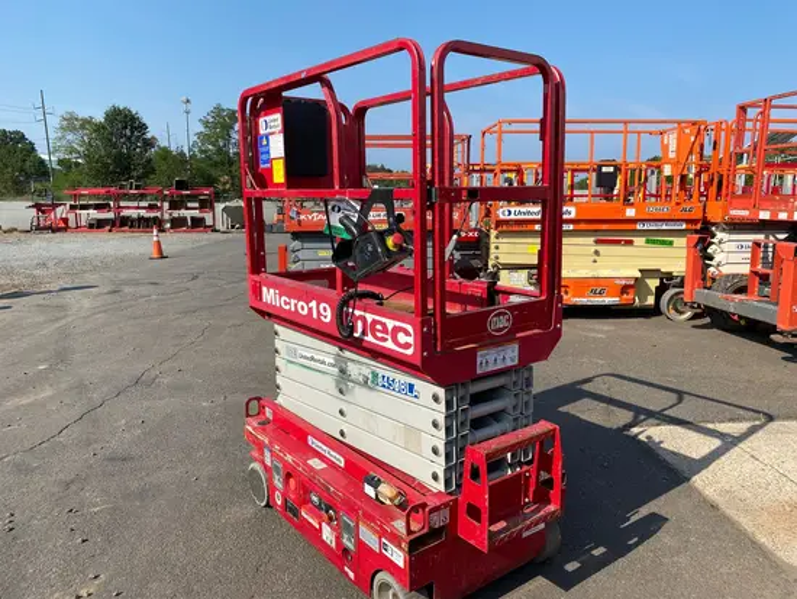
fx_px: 599
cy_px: 300
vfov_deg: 53.1
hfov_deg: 67.3
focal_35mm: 26
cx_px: 398
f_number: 1.8
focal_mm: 4.25
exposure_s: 1/2571
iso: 32
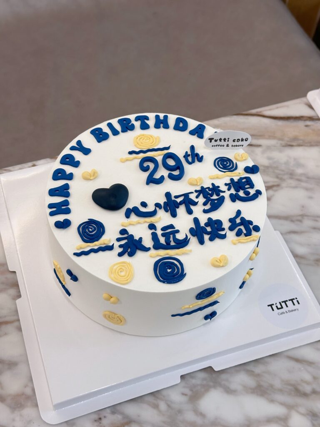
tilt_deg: -53.9
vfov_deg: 39.7
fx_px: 592
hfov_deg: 30.3
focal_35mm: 48
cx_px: 160
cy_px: 214
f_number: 1.78
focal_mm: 6.86
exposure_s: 1/50
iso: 160
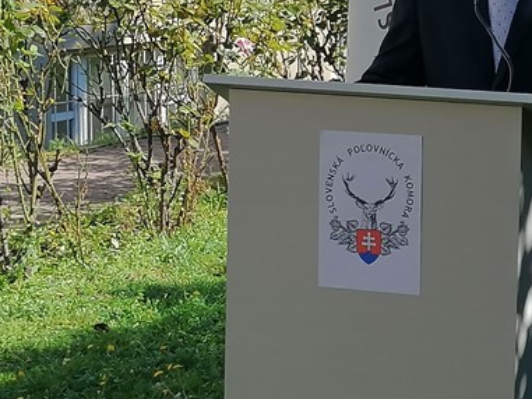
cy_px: 85
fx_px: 1860
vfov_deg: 12.2
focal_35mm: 121
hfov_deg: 15.8
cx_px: 595
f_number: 1.8
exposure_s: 1/685
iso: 50
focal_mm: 4.75
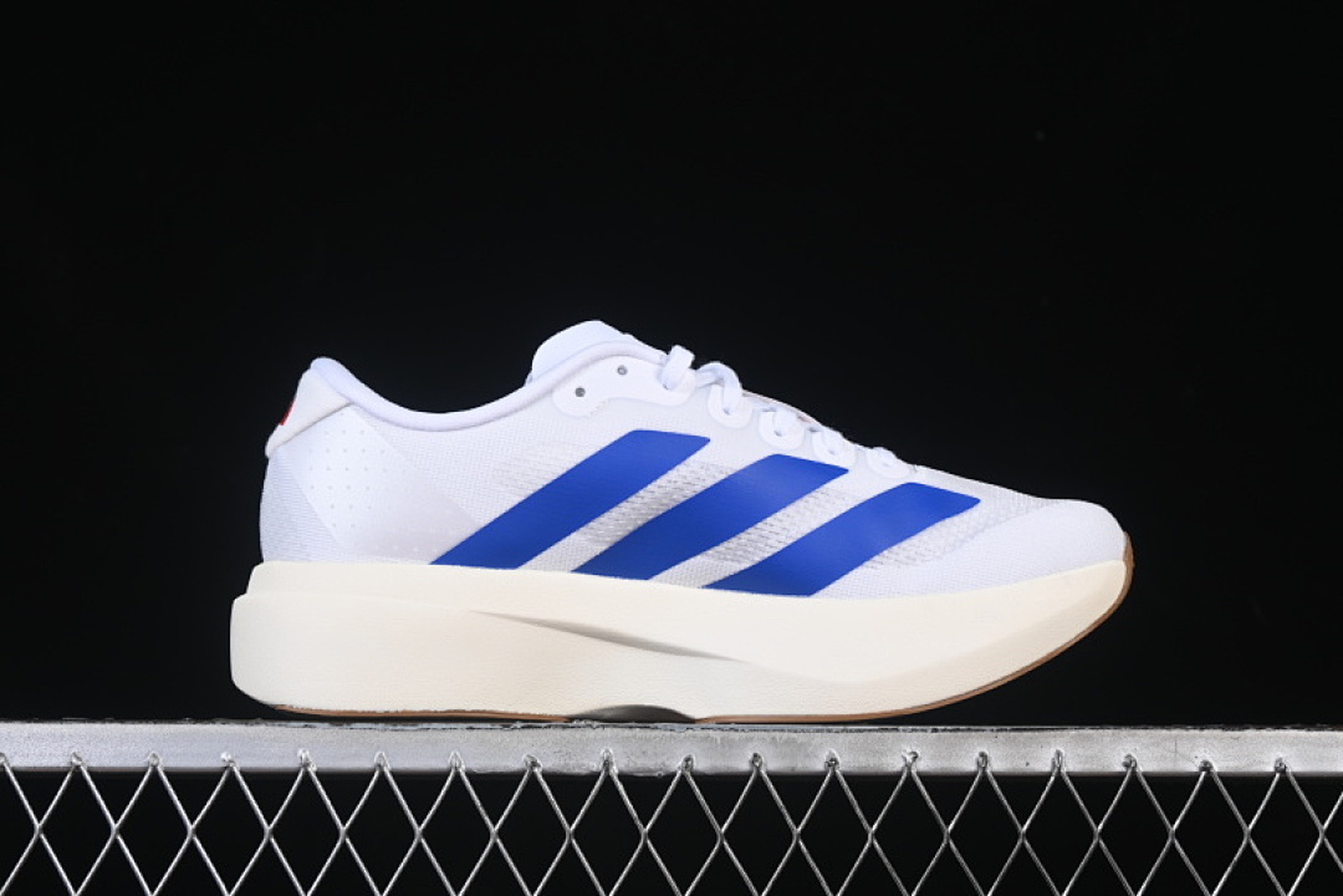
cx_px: 672
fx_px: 2798
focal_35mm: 75
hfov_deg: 27.0
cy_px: 448
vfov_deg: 18.2
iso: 160
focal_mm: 50
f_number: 8
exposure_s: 1/100
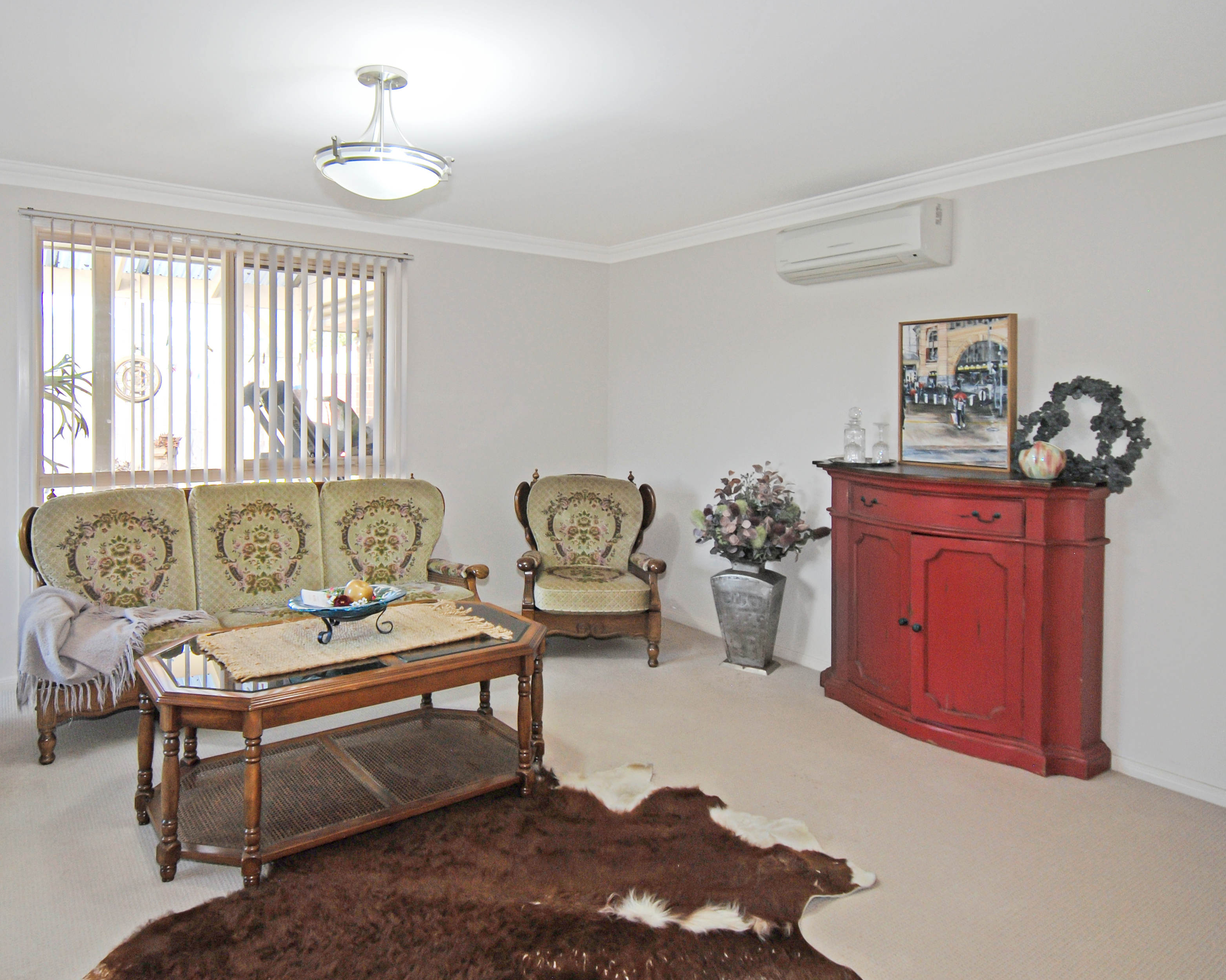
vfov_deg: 65.5
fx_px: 762
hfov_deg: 77.0
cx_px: 509
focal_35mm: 21
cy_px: 497
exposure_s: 1/60
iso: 200
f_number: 4
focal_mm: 12
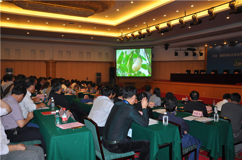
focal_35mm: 27
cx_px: 121
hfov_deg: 67.5
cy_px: 80
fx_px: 181
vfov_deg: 47.7
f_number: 3.5
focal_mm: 18
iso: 250
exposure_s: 1/60
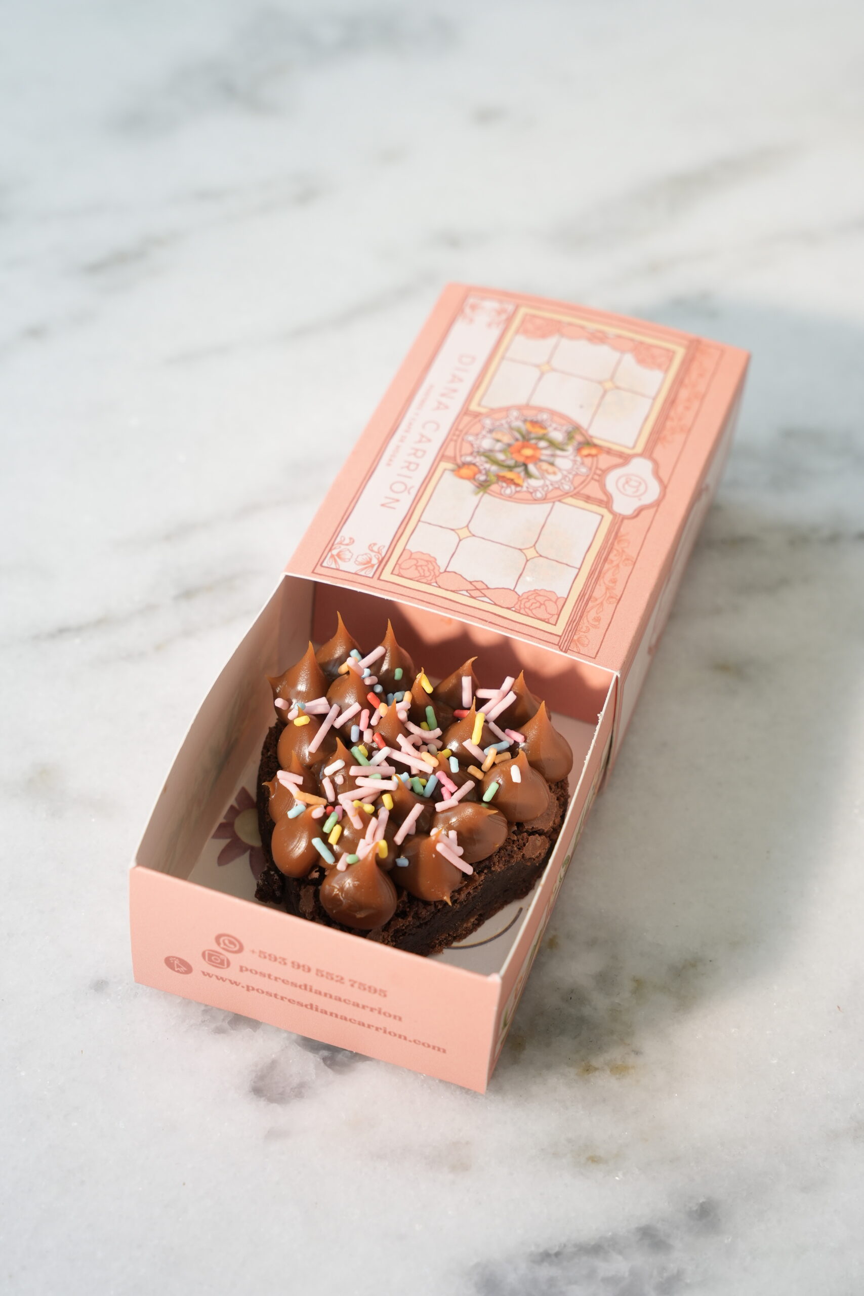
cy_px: 648
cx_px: 432
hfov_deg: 20.1
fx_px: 2433
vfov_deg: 29.8
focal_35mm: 68
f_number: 7.1
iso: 400
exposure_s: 1/250
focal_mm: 67.6
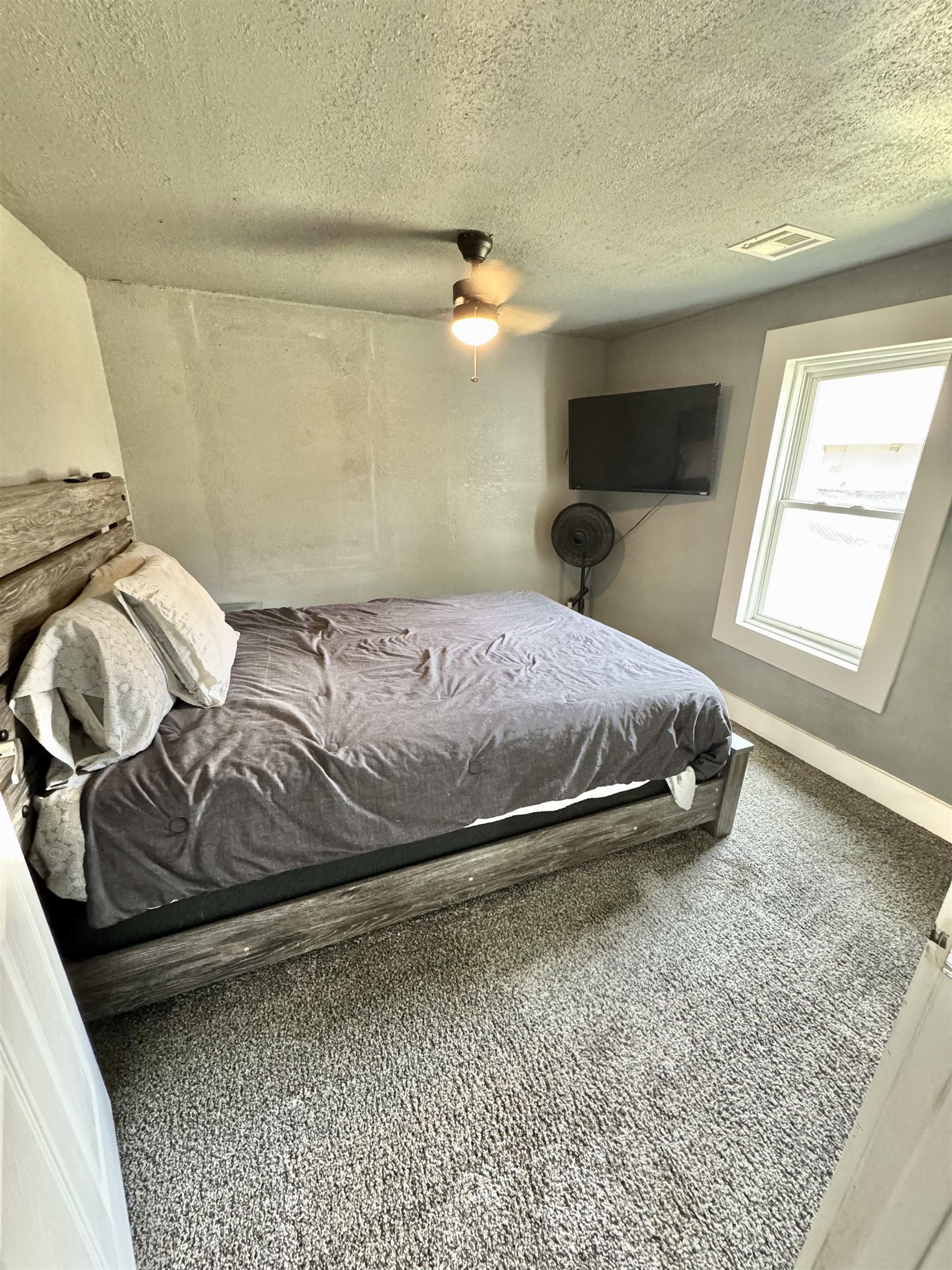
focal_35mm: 14
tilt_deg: -19.2
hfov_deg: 85.7
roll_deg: -0.2
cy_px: 635
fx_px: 513
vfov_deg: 102.1
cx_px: 476
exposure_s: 1/60
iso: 640
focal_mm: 2.22
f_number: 2.2
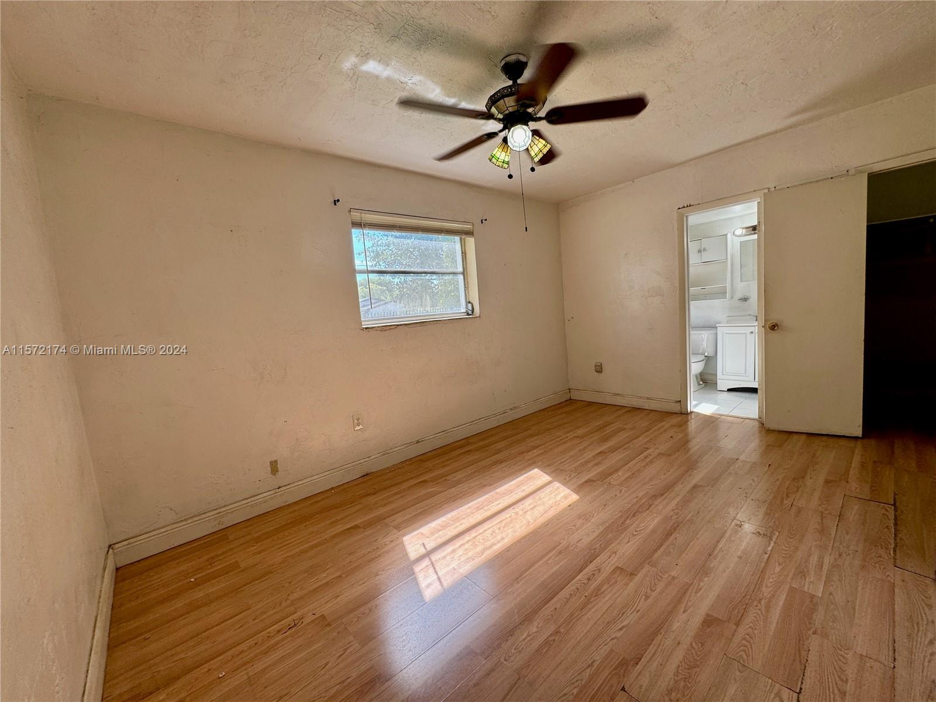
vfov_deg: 85.7
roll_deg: +4.6
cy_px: 351
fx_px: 379
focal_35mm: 14
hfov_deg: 102.1
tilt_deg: -6.4
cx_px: 468
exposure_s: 1/133
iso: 40
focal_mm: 2.22
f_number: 2.2
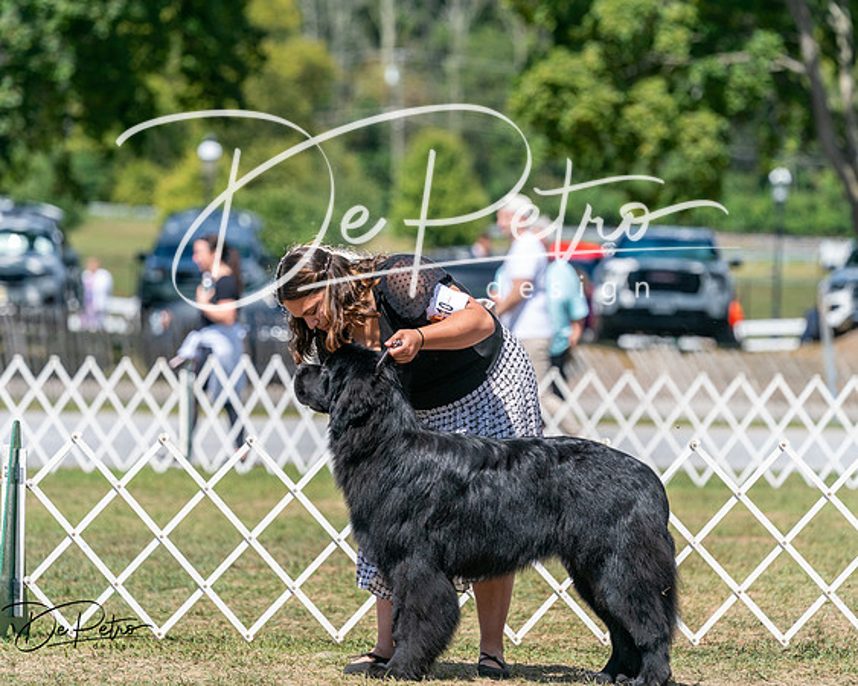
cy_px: 343
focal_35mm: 225
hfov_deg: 8.6
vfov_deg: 6.9
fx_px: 5718
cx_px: 429
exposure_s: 1/1600
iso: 250
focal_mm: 200
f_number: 4.5
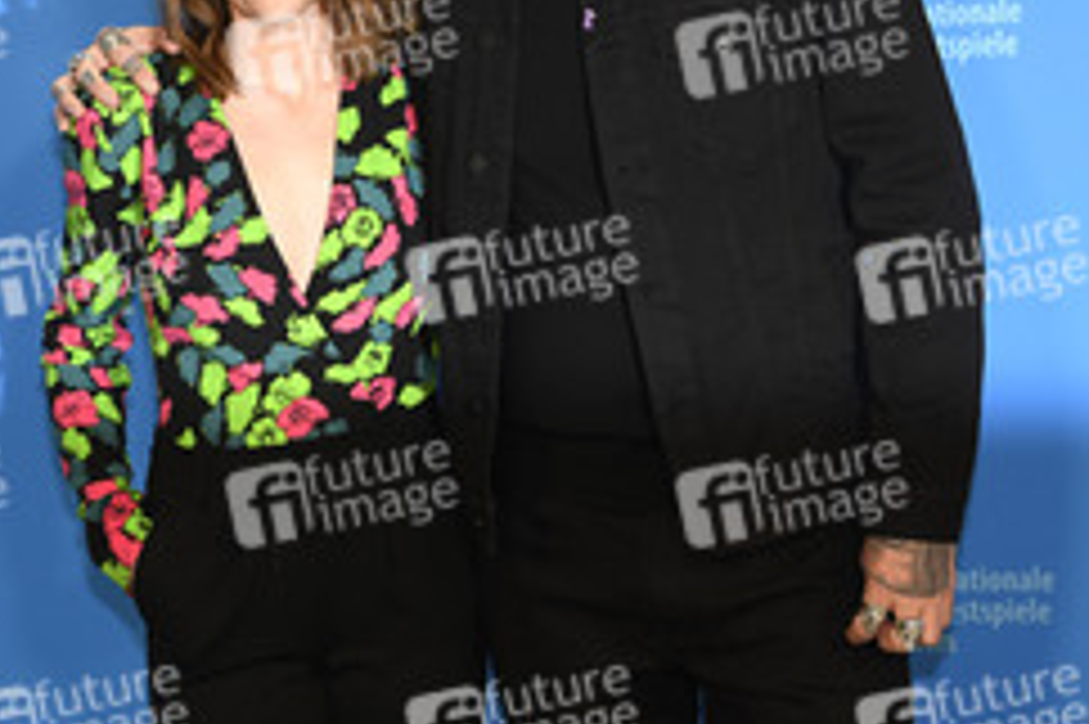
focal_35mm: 140
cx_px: 403
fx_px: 4232
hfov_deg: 14.6
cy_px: 157
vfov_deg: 9.8
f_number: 3.5
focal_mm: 75
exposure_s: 1/320
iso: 800
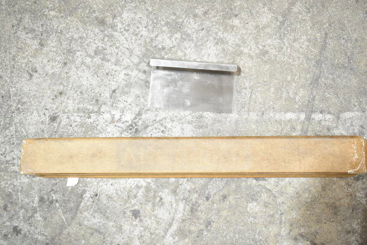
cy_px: 122
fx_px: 367
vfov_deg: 36.9
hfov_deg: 53.1
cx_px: 184
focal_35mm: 36
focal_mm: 24
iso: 1600
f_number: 4.5
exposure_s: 1/80
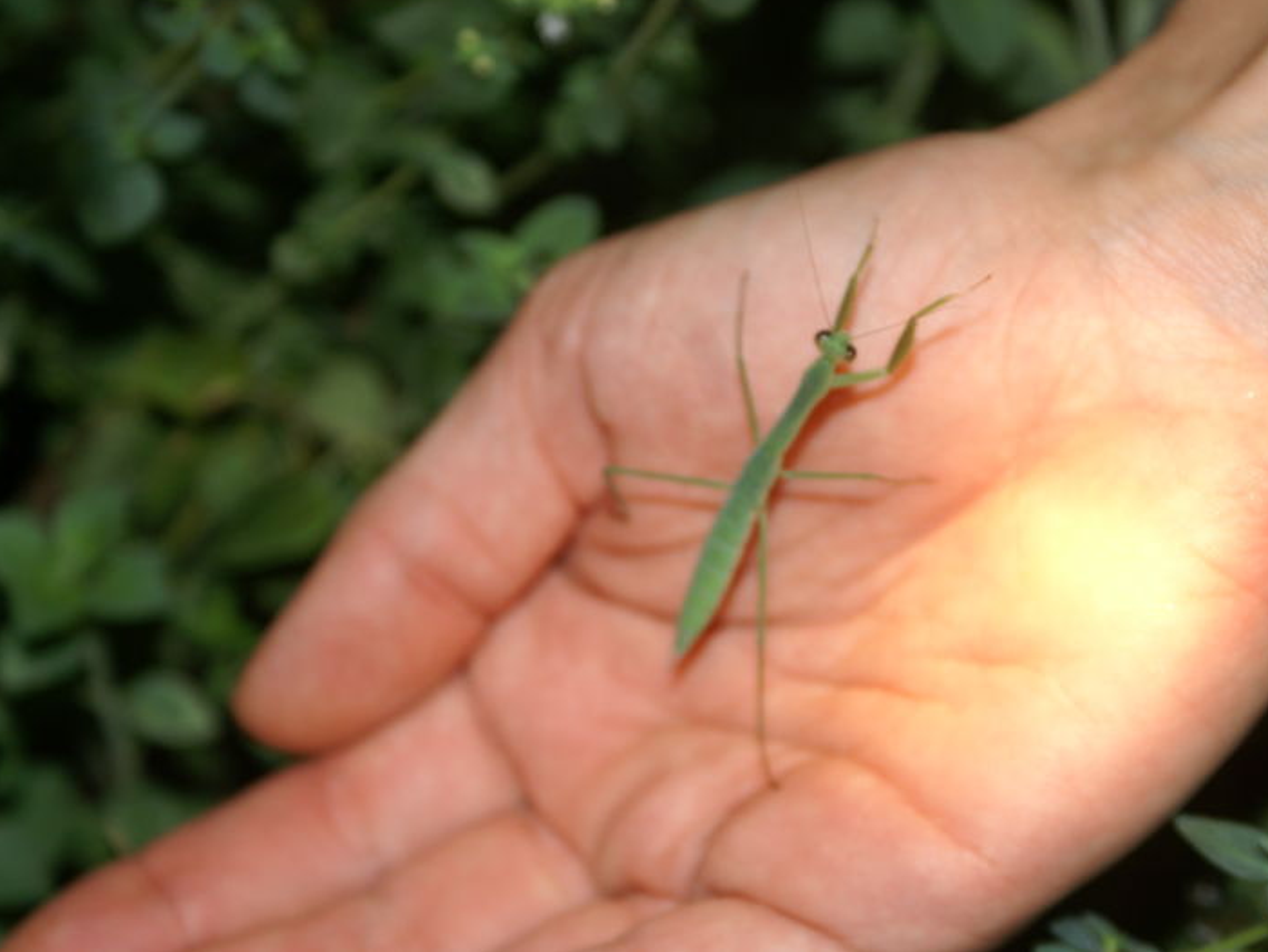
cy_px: 473
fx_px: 4213
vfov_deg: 12.9
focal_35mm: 115
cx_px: 712
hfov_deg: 17.1
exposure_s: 1/60
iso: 200
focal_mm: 70
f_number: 5.6
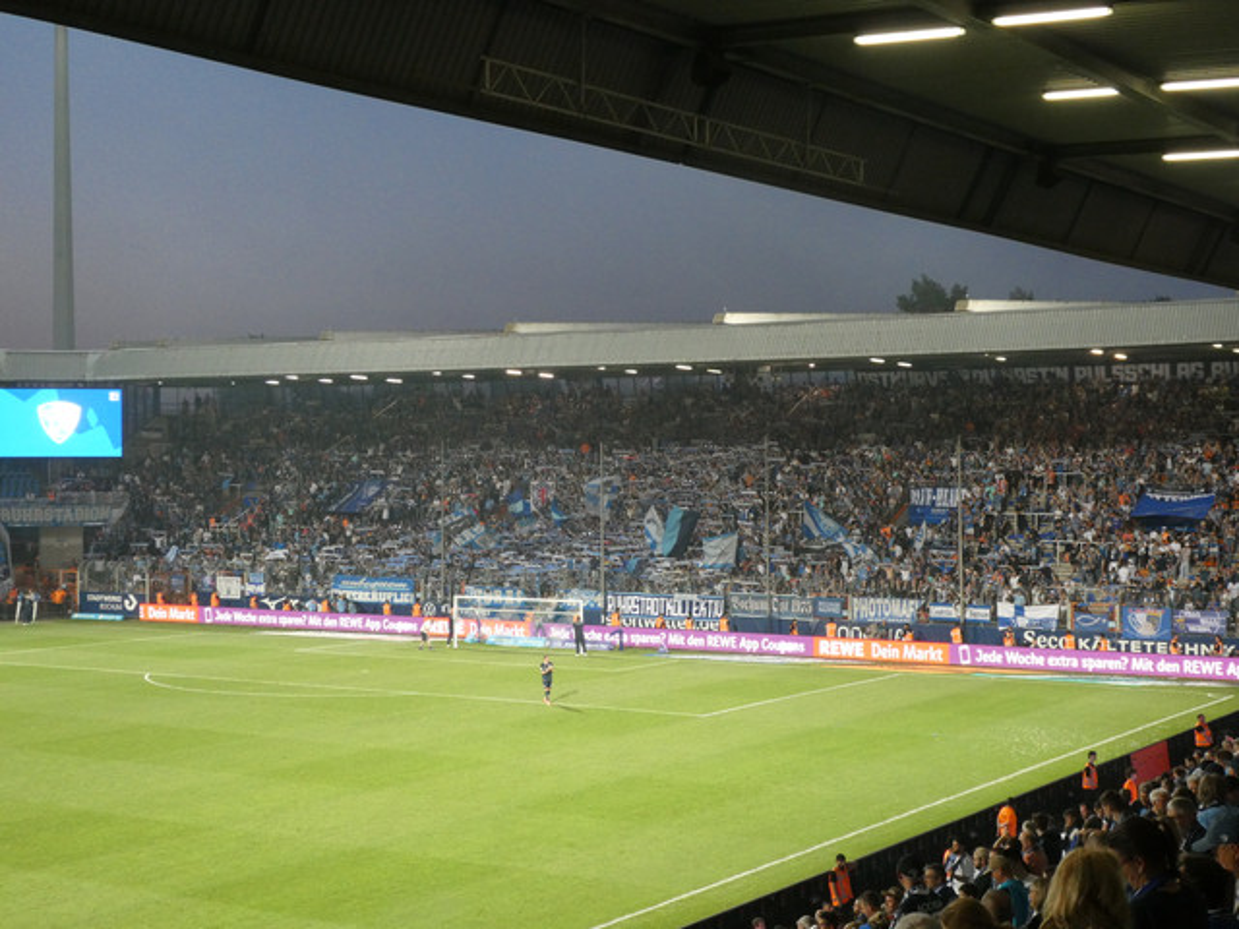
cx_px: 620
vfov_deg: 27.0
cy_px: 464
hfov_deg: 35.5
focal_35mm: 54
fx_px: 1933
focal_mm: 9.6
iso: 500
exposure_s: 1/80
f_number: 4.1
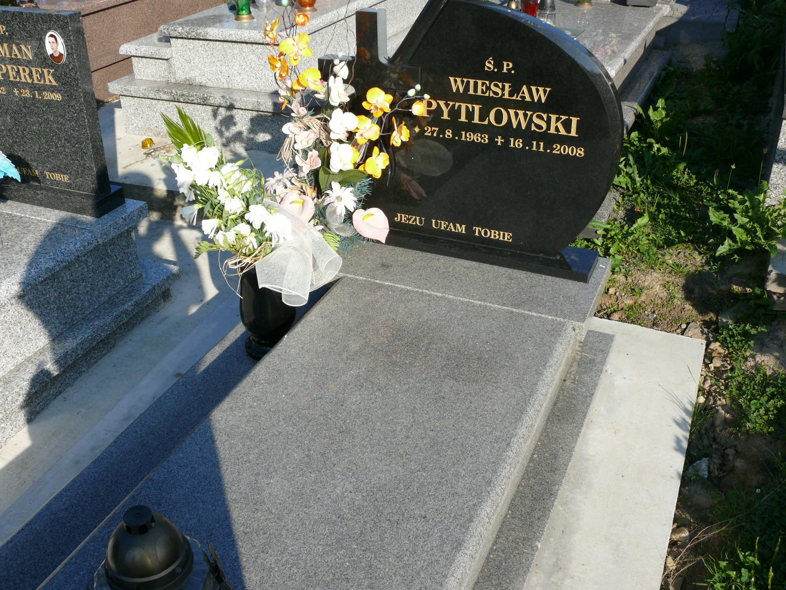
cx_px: 393
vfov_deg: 40.7
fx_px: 795
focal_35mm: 35
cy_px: 295
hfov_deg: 52.6
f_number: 5.6
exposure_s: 1/400
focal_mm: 7.4
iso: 100
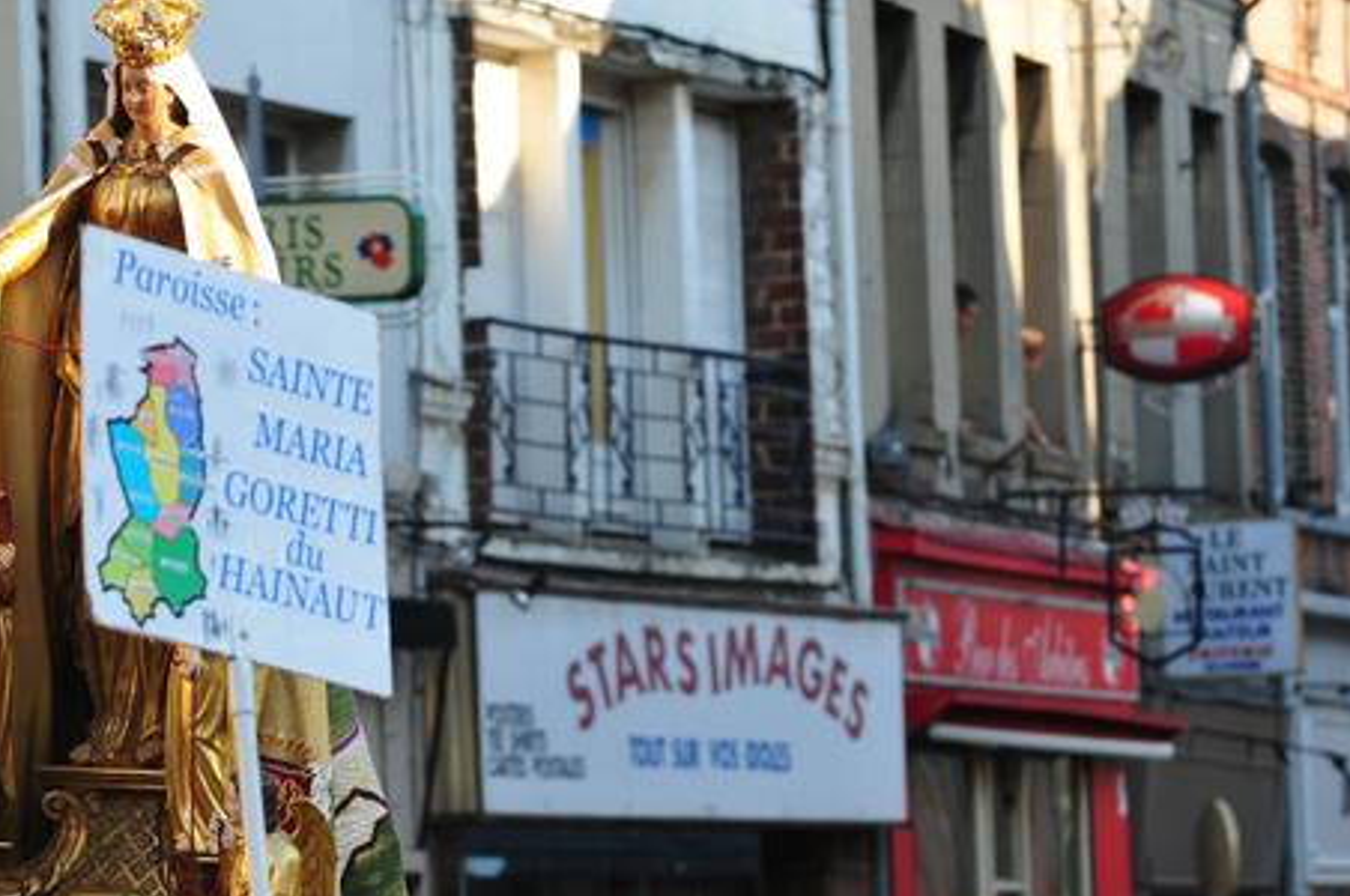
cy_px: 572
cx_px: 418
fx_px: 9128
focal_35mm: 244
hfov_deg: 8.5
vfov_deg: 5.6
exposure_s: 1/640
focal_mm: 105
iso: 320
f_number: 4.5
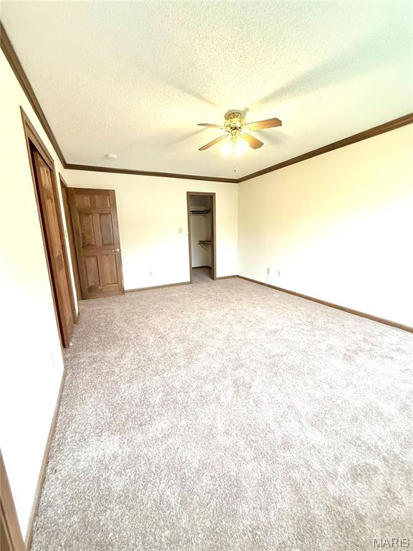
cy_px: 276
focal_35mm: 14
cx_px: 206
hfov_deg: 85.7
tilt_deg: -10.9
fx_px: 223
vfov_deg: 102.1
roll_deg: +0.8
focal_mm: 2.22
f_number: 2.2
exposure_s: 1/84
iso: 320
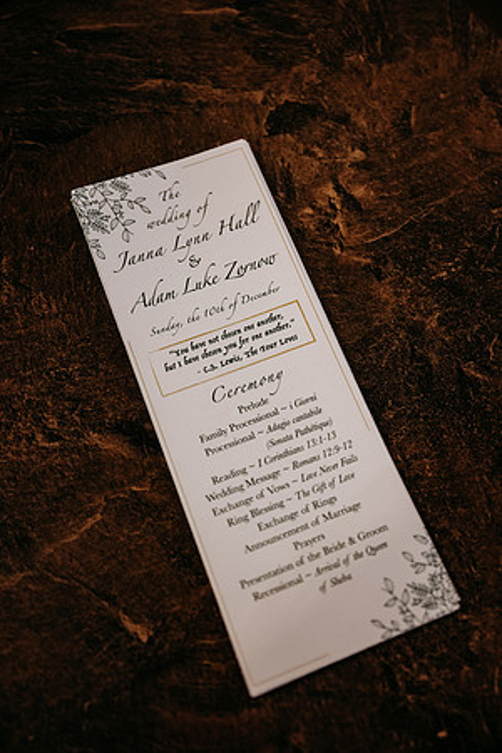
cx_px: 251
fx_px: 732
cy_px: 376
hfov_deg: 37.9
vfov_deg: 54.4
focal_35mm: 35
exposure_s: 1/250
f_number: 2.8
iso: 2000
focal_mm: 35
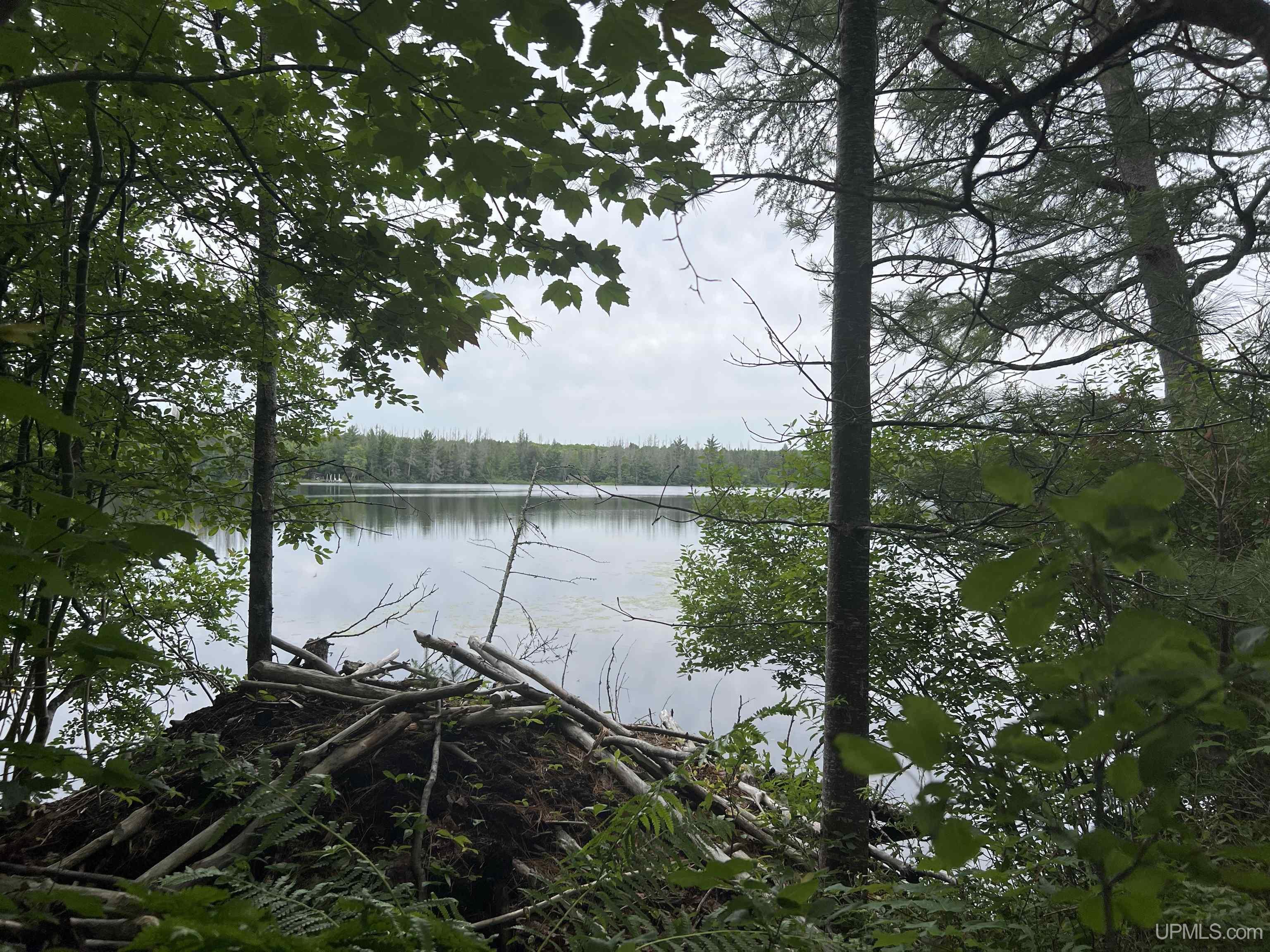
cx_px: 635
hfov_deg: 67.3
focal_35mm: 26
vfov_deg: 53.1
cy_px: 476
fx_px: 954
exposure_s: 1/1901
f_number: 1.5
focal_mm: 5.7
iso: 50
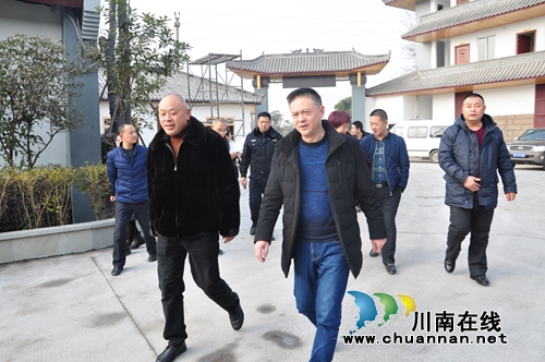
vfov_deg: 41.6
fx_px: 476
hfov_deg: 59.6
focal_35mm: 32
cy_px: 181
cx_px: 272
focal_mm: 21
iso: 200
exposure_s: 1/200
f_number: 7.1
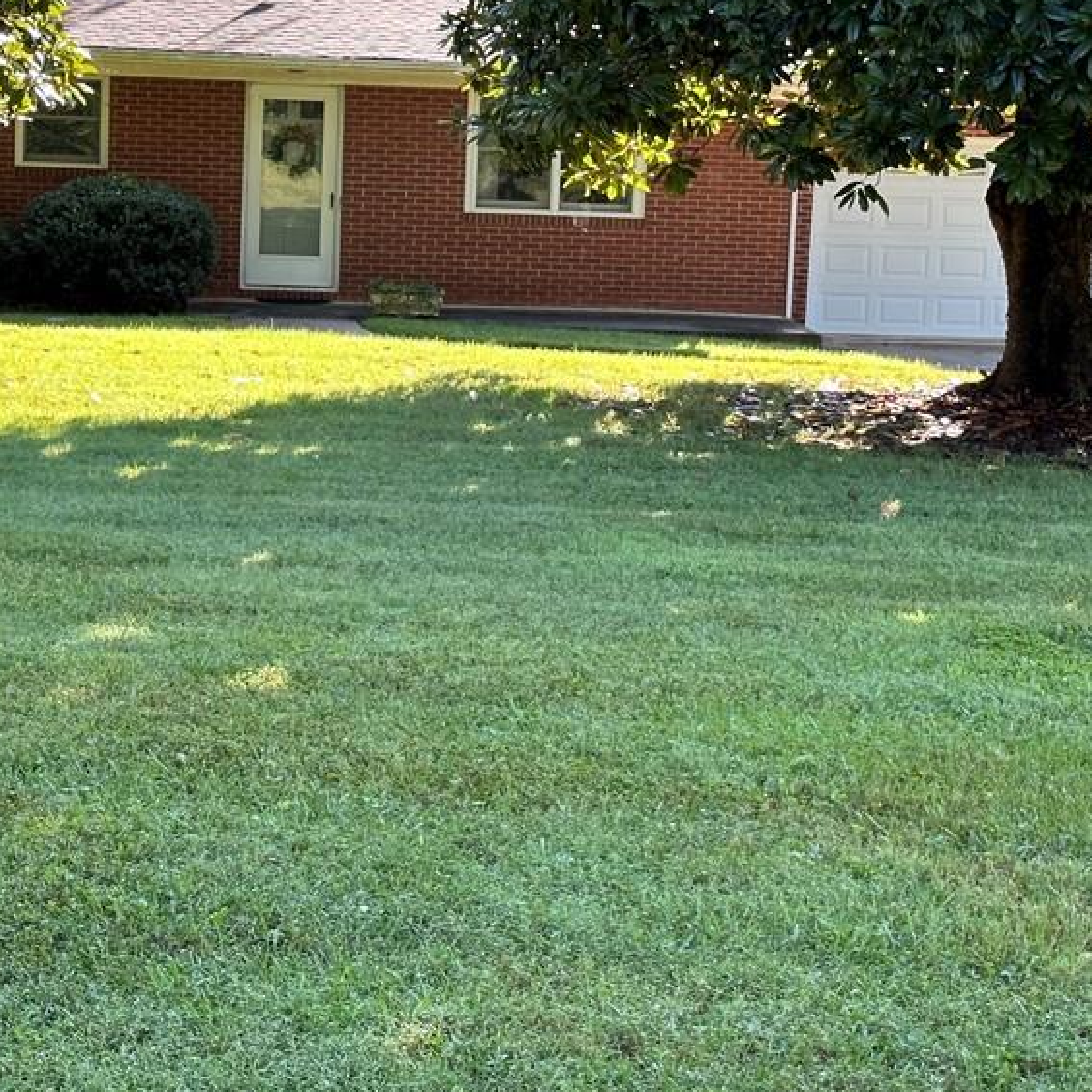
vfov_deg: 22.4
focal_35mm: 77
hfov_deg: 22.4
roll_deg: -1.7
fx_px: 2748
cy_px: 440
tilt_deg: -6.8
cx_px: 385
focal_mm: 6.86
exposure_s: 1/315
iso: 64
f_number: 1.78
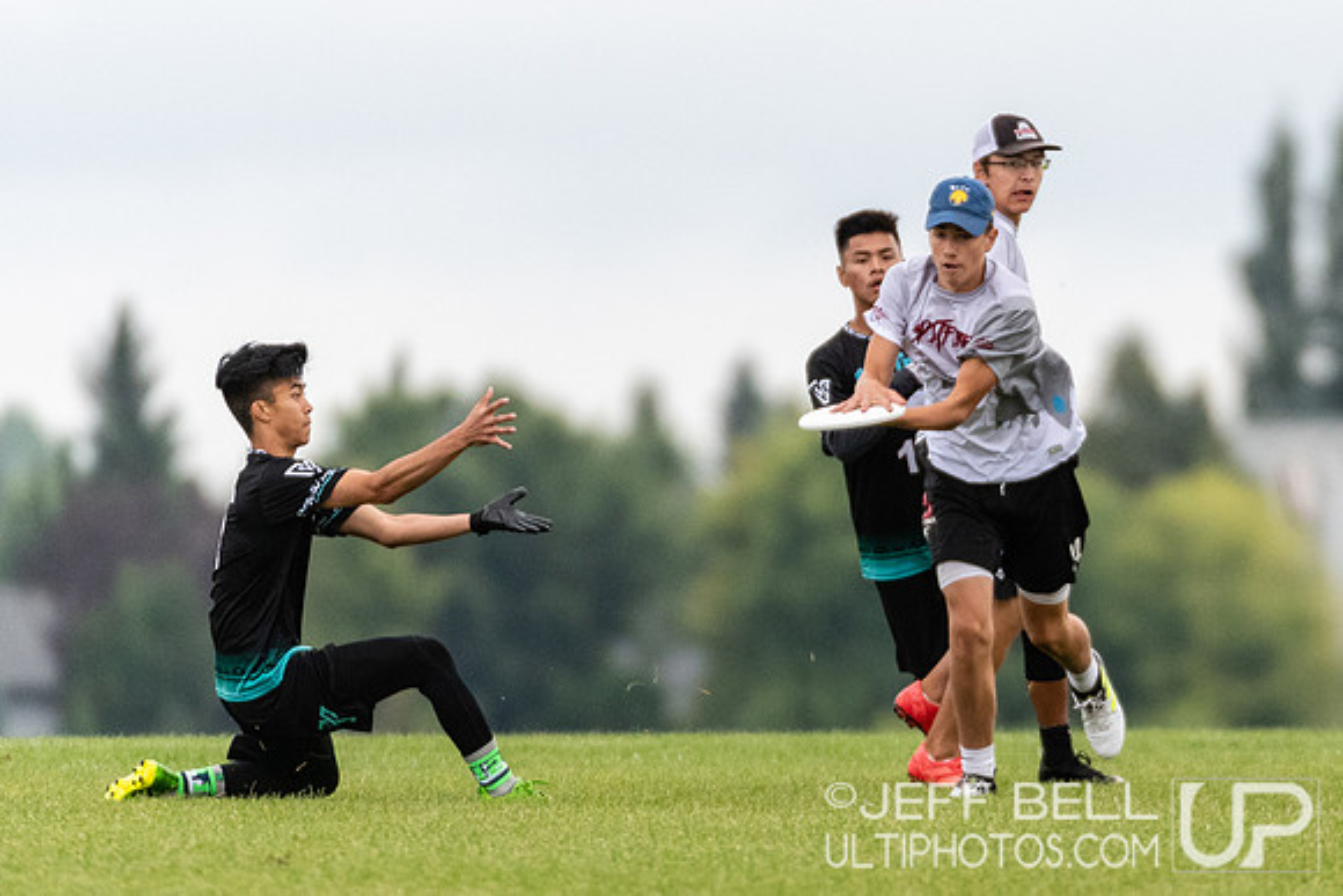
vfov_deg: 1.4
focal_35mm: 958
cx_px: 1072
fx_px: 35742
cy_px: 428
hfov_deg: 2.2
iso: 1800
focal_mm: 400
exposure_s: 1/2000
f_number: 4
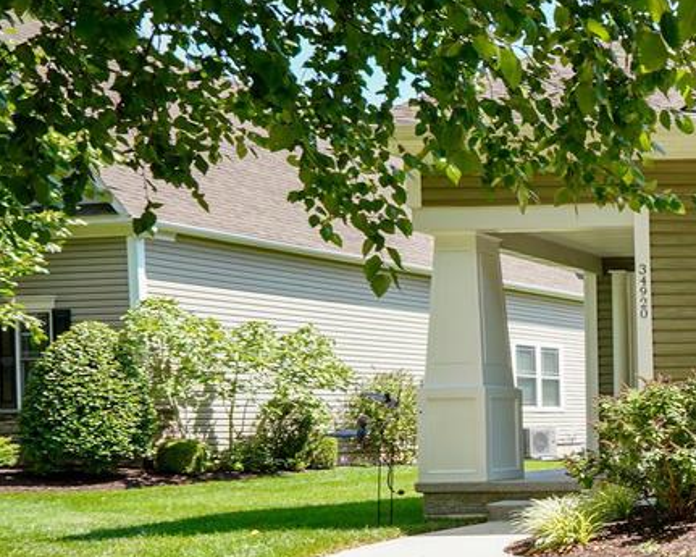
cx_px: 1161
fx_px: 968
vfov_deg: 31.4
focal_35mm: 47
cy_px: 434
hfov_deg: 24.5
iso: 100
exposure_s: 1/100
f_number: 5.6
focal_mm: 10
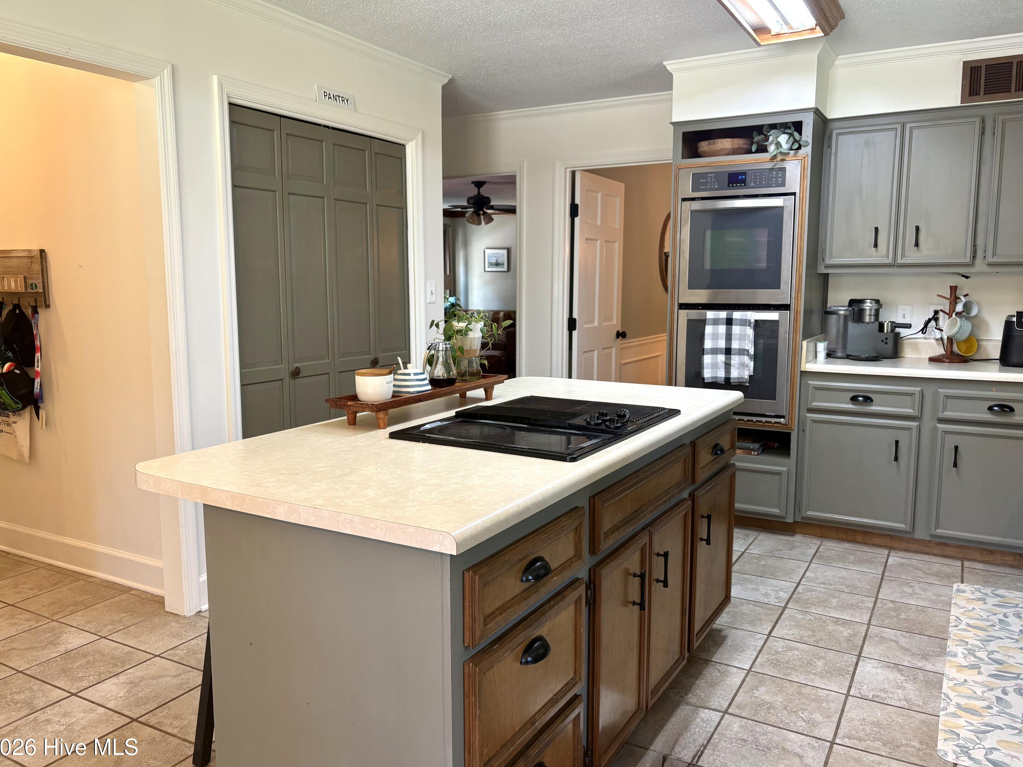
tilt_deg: -6.7
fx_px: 798
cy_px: 385
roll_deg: -0.2
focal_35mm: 27
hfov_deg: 65.3
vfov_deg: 51.4
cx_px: 500
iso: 125
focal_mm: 5.96
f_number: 1.6
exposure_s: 1/60
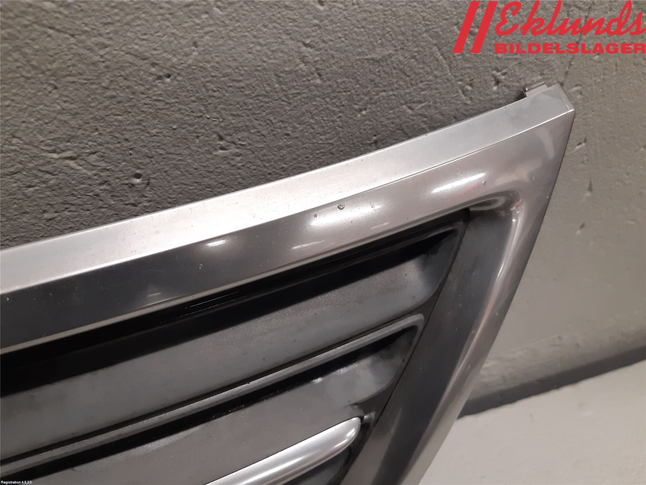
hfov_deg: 67.3
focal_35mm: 26
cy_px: 242
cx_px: 323
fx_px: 485
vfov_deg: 53.1
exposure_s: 1/50
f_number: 1.7
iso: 125
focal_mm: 3.93
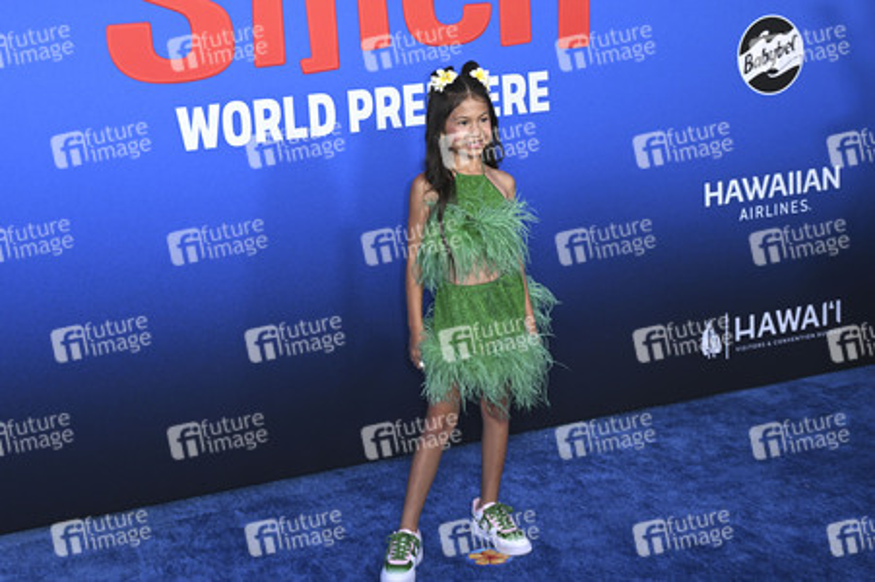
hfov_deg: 47.4
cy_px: 291
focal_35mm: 41
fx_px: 996
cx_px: 438
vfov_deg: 32.6
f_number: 6.3
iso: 1600
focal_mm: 41
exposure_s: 1/200
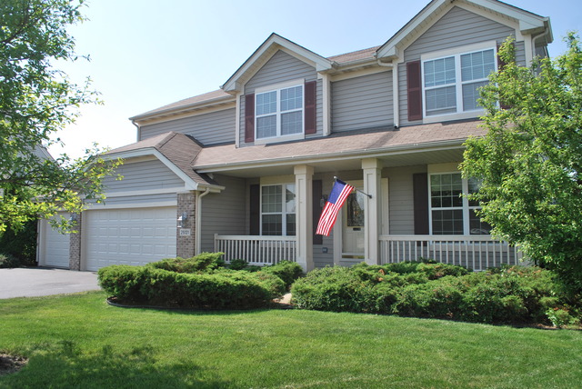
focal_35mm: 27
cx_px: 291
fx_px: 437
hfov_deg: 67.3
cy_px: 194
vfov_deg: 48.0
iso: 100
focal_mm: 18
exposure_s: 1/200
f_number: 7.1
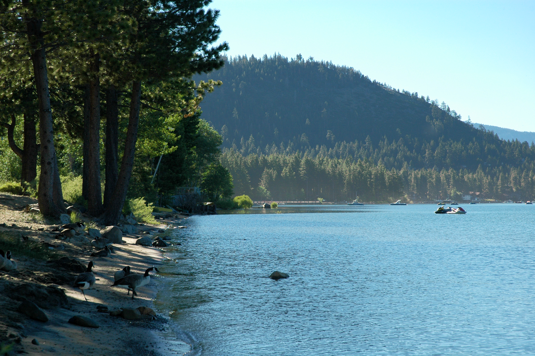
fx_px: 1247
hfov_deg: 24.2
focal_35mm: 84
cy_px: 178
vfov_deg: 16.2
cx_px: 268
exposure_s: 1/320
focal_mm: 56
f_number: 9
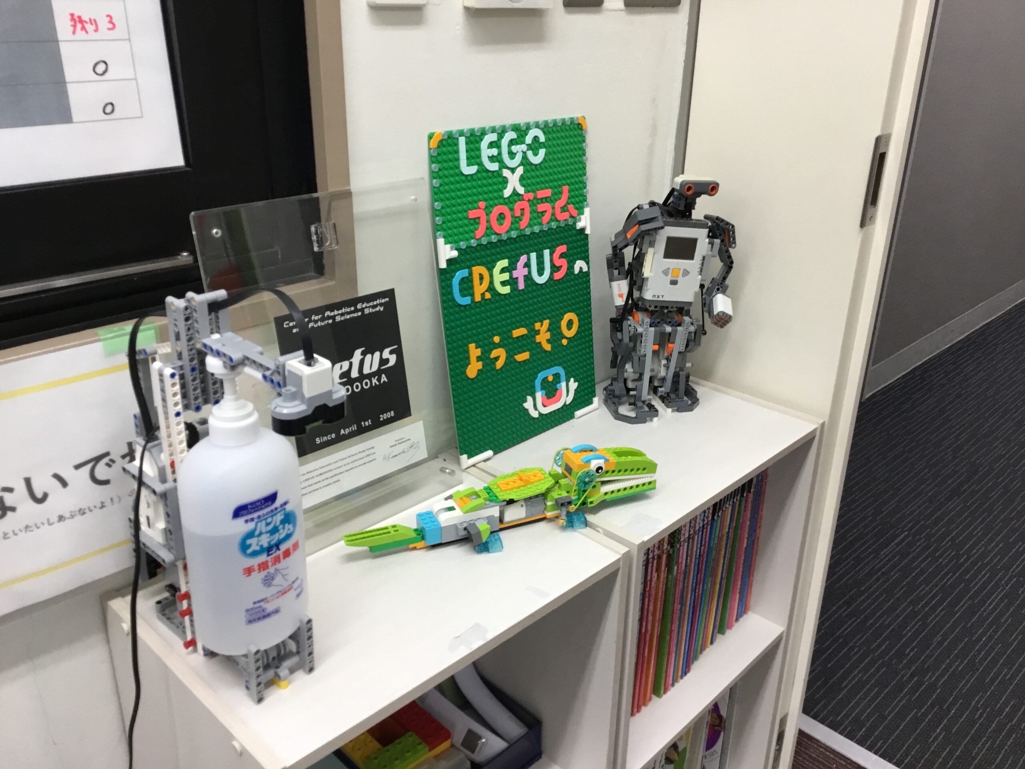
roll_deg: -1.1
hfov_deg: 58.4
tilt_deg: -22.9
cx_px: 512
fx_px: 918
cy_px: 384
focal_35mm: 31
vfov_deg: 45.4
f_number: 2.4
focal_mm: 3.3
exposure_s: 1/33
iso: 50
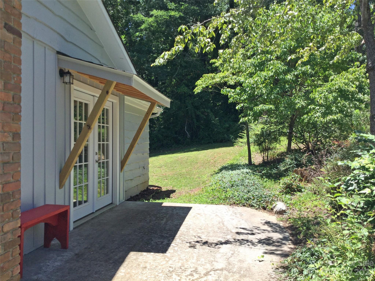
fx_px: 336
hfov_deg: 58.4
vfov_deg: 45.4
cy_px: 140
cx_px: 188
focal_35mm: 31
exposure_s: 1/590
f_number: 2.4
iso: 25
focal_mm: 3.3
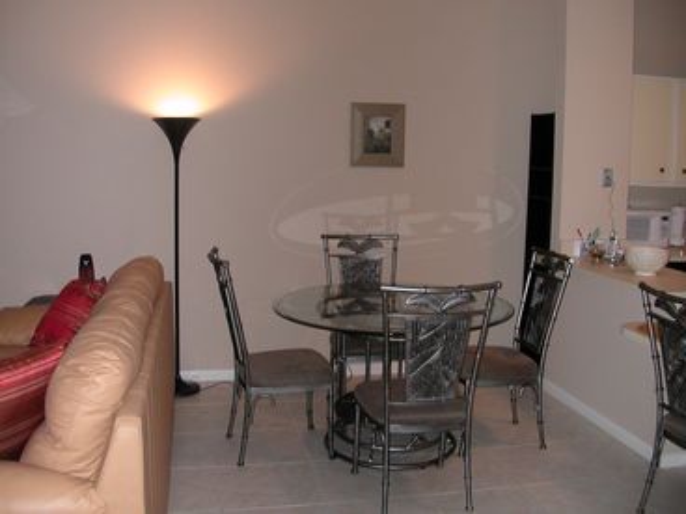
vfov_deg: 38.7
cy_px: 257
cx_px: 343
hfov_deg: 50.1
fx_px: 733
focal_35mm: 37
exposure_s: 1/59.9
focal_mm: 5.6
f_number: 2.7
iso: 200
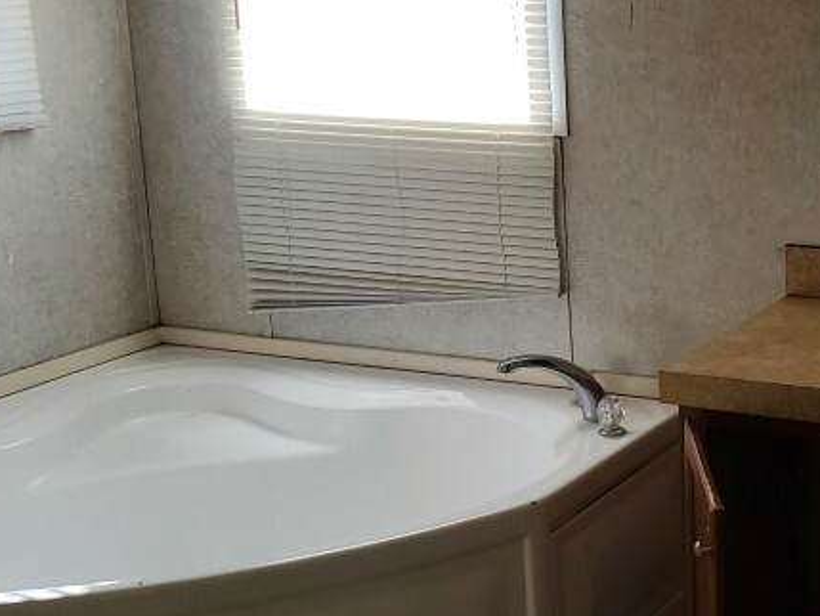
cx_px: 742
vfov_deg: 23.7
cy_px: 300
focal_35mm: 62
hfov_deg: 29.8
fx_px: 1469
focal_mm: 4.3
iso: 50
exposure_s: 1/108
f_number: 2.4
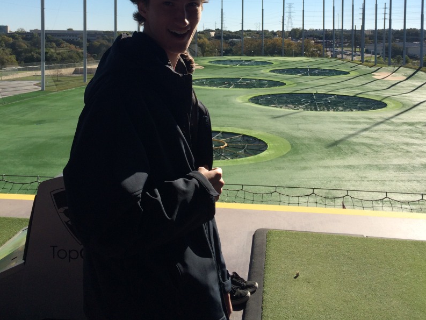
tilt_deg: -2.6
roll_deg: +1.5
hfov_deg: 47.9
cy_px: 49
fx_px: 480
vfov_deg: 35.2
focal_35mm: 39
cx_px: 214
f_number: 2.2
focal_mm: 4.15
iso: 32
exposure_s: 1/1709
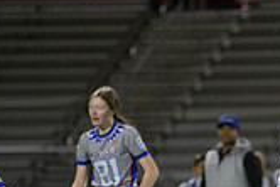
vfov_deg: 2.1
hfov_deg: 3.1
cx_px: 332
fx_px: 5177
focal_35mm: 665
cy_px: 196
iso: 1100
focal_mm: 190
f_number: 2.8
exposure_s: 1/200
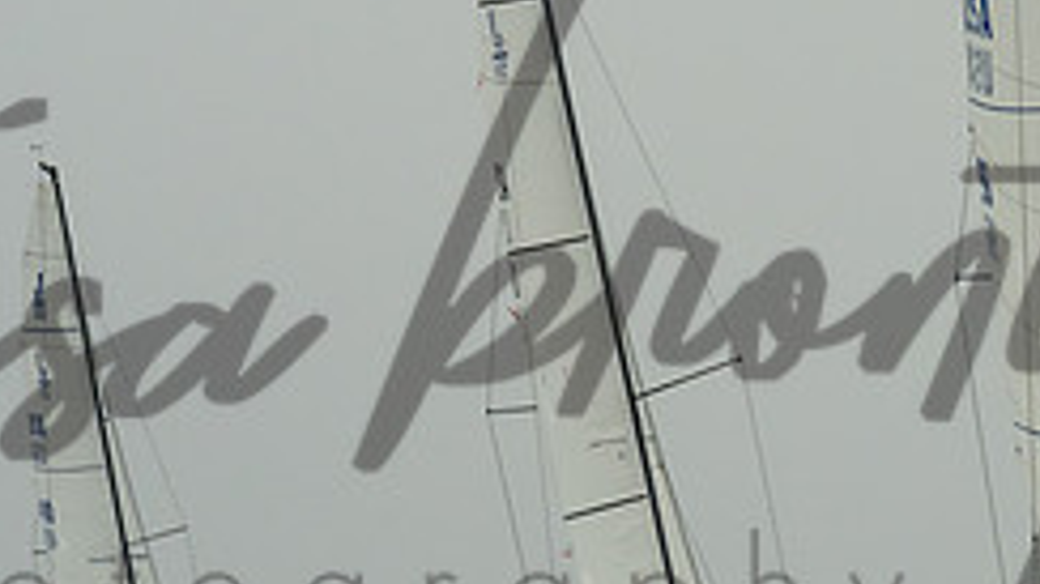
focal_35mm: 513
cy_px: 389
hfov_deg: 4.2
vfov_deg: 2.4
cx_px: 916
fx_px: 14141
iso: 800
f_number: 9
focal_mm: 175
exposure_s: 1/2500
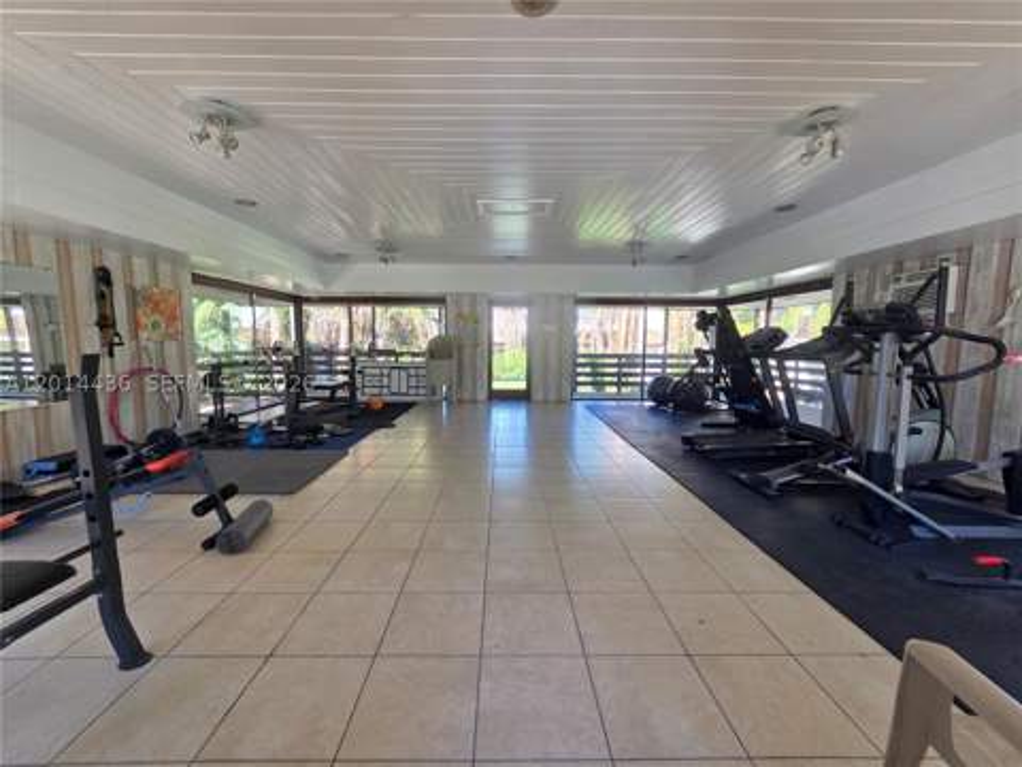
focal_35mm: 13
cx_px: 511
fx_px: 384
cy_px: 384
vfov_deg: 89.9
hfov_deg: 106.2
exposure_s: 1/120
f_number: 2.2
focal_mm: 2.2
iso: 64
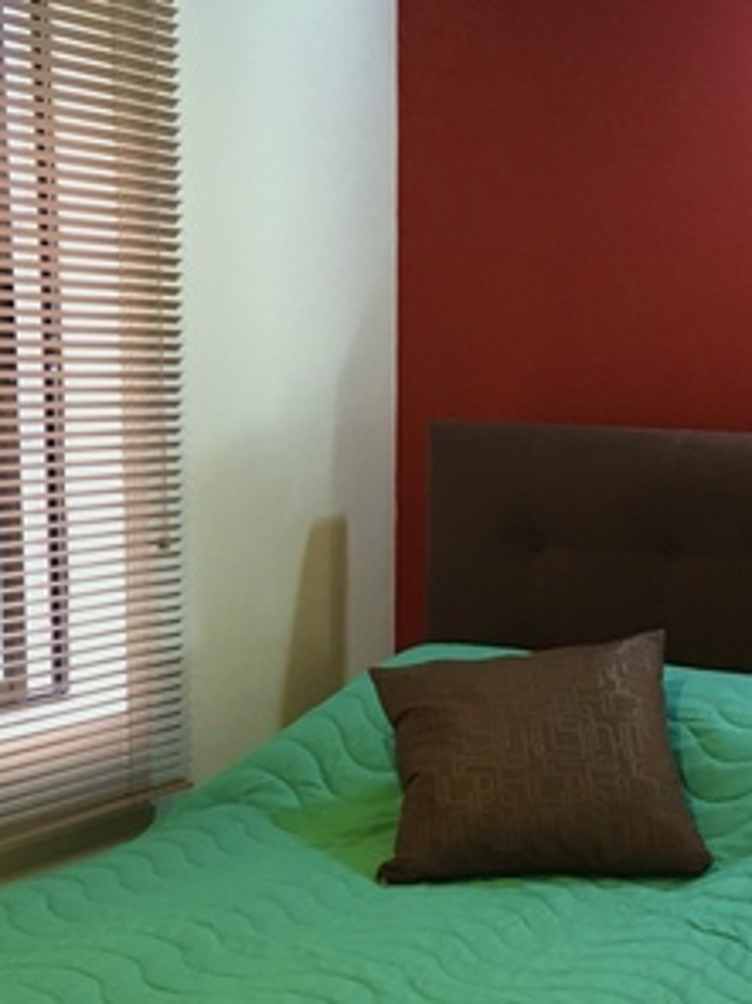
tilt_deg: -10.7
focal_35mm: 59
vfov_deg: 32.5
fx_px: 1710
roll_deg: -1.1
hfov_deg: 24.5
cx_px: 585
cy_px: 643
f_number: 2.2
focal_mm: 4.15
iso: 200
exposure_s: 1/20
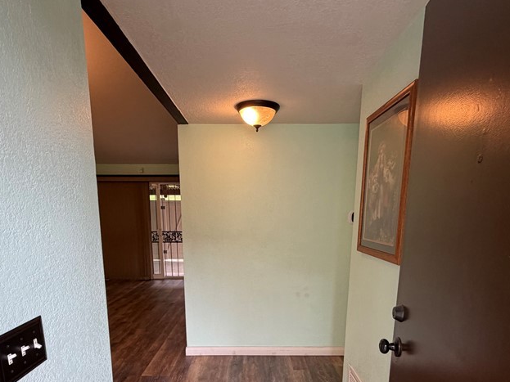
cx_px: 254
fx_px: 339
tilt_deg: -11.7
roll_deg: -0.4
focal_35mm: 23
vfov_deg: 56.3
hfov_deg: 73.9
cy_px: 281
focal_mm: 2.22
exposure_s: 1/121
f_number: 2.2
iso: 250
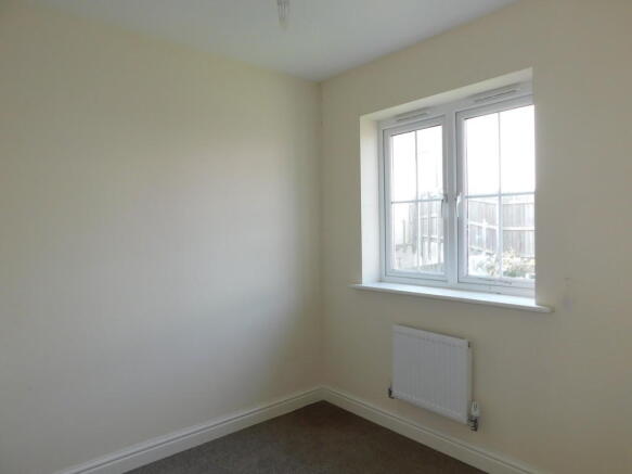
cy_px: 237
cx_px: 316
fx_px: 420
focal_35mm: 23
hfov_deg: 73.9
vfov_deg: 58.9
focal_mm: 4
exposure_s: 1/100
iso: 125
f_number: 3
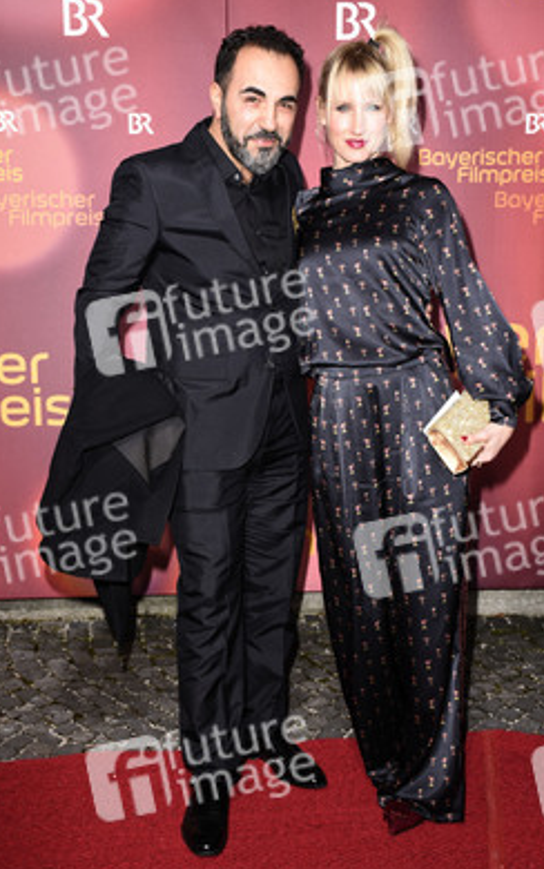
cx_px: 265
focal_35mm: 47
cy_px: 434
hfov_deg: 27.4
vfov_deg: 42.6
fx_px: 1114
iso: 320
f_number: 6.3
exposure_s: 1/160
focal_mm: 30
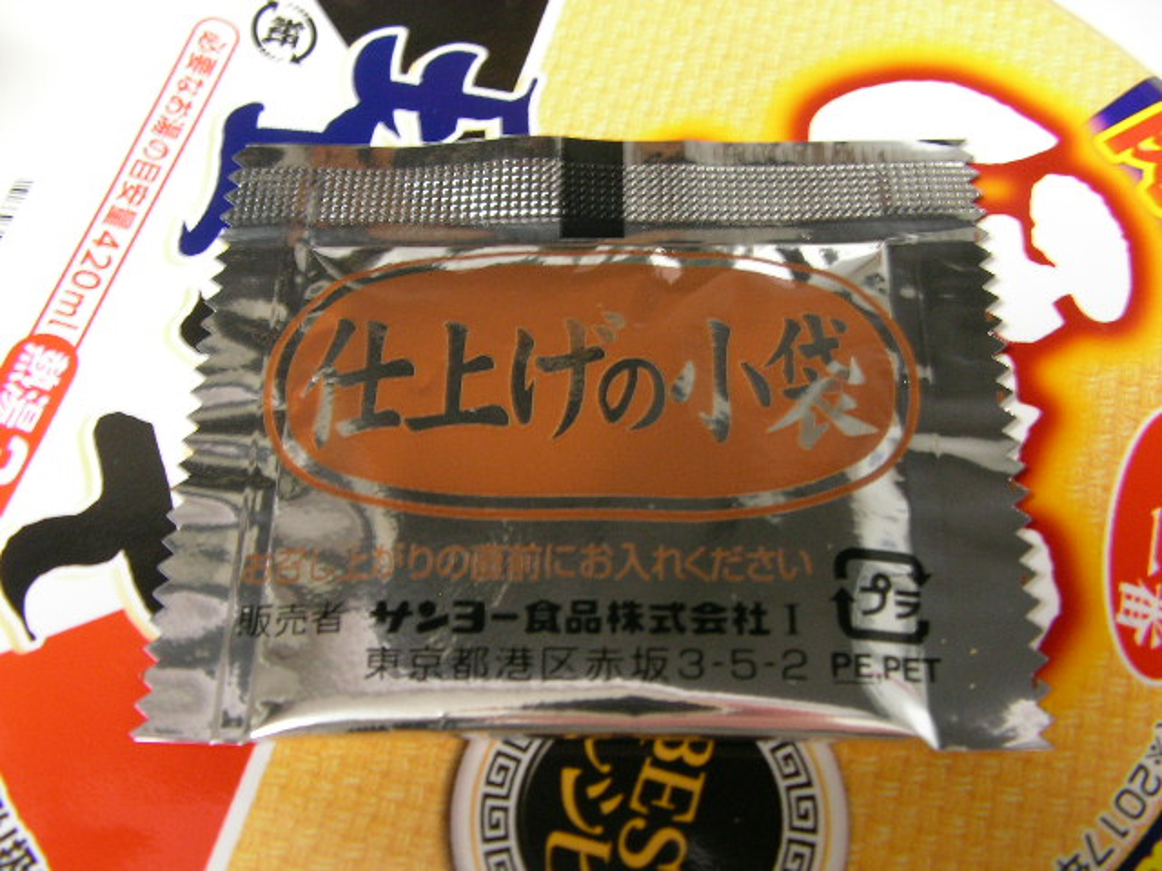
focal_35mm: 38
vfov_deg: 37.7
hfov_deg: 49.0
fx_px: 1276
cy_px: 436
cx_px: 581
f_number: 3.5
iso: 100
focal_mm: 5.8
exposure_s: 1/5
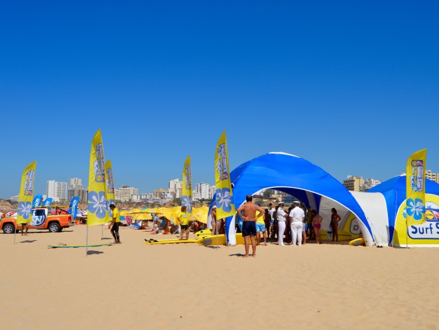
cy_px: 165
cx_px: 245
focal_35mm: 38
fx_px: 476
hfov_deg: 49.4
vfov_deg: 38.2
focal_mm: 23
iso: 100
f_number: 10
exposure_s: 1/400
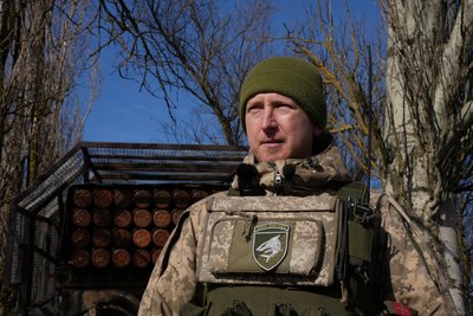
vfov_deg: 20.9
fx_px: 854
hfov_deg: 30.9
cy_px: 158
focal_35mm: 65
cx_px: 236
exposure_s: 1/100
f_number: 16
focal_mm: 65
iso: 100
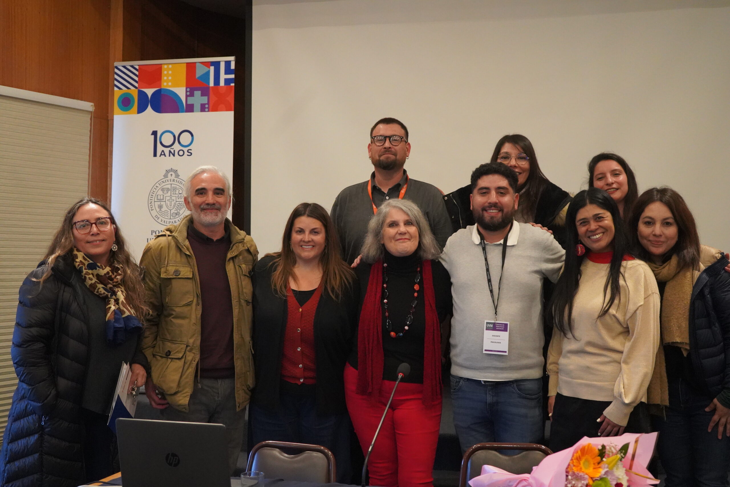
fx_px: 953
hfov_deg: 41.9
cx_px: 365
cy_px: 244
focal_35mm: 47
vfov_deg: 28.7
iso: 10000
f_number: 4.5
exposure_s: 1/160
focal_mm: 47
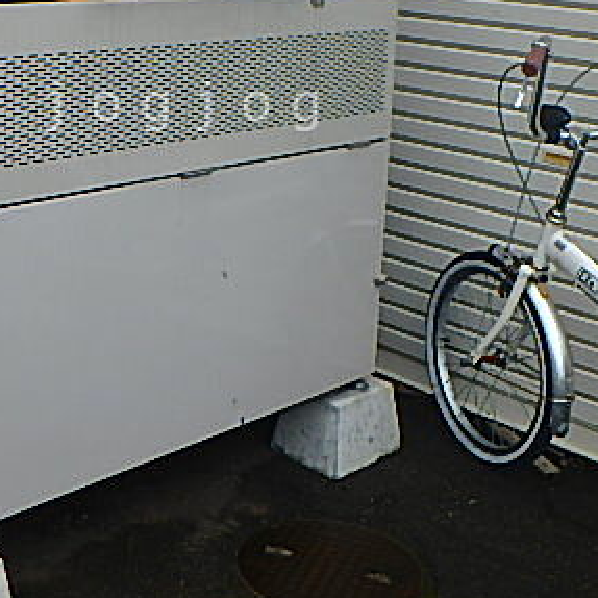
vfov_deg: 27.5
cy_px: 106
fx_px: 1192
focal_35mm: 61
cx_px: 188
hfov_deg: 27.9
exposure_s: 1/160
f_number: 4.7
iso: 125
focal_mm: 5.6
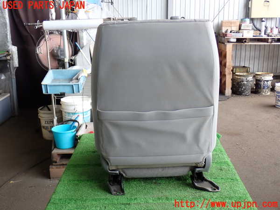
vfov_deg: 32.9
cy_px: 105
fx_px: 356
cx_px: 140
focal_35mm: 44
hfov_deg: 42.9
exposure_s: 1/80
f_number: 2.9
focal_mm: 7.84
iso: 160
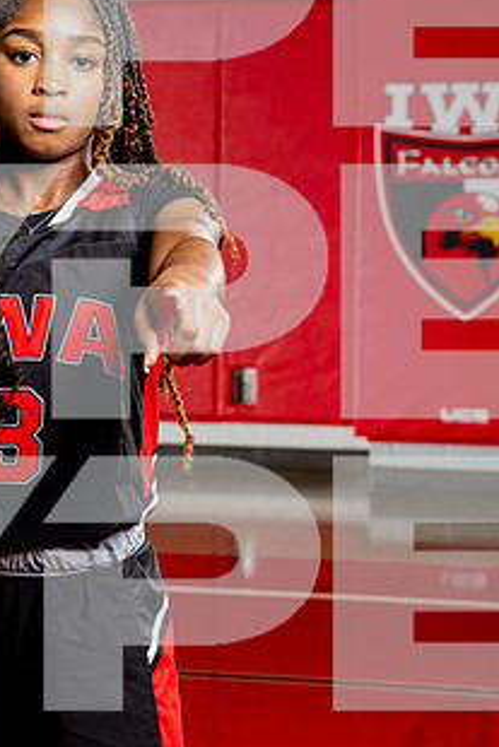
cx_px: 5
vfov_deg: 16.9
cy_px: 293
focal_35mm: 121
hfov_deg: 11.2
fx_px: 2513
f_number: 5.6
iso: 400
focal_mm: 64
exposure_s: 1/250
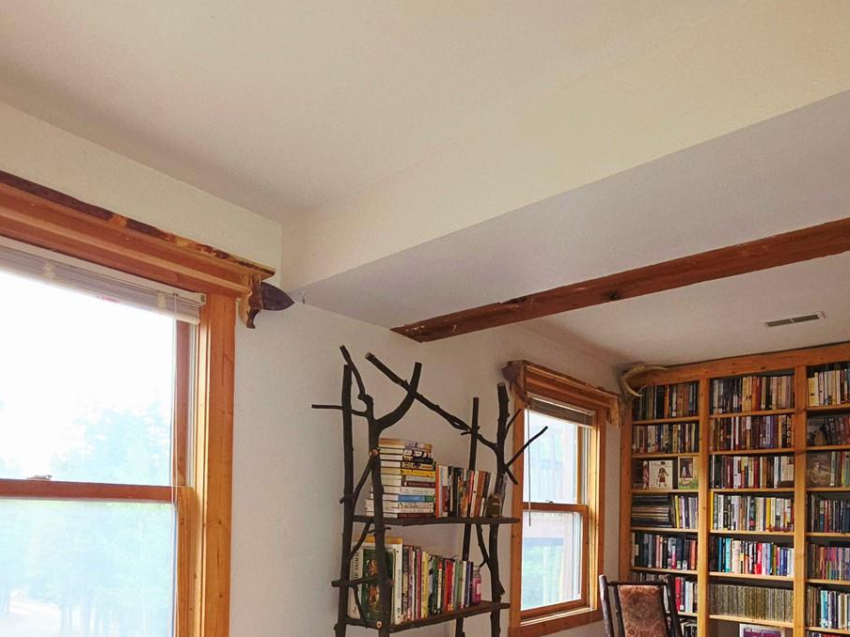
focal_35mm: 23
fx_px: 565
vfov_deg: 54.3
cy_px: 521
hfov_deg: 73.6
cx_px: 480
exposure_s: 1/60.2
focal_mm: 2.2
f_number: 1.9
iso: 80
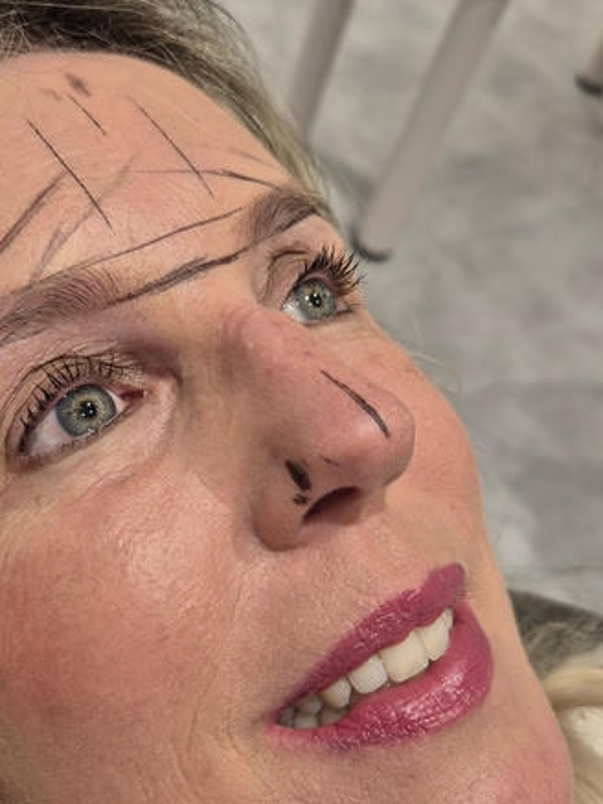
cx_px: 259
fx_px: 929
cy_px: 464
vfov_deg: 46.6
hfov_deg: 35.9
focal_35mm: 40
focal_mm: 5.4
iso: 32
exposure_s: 1/75
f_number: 1.8
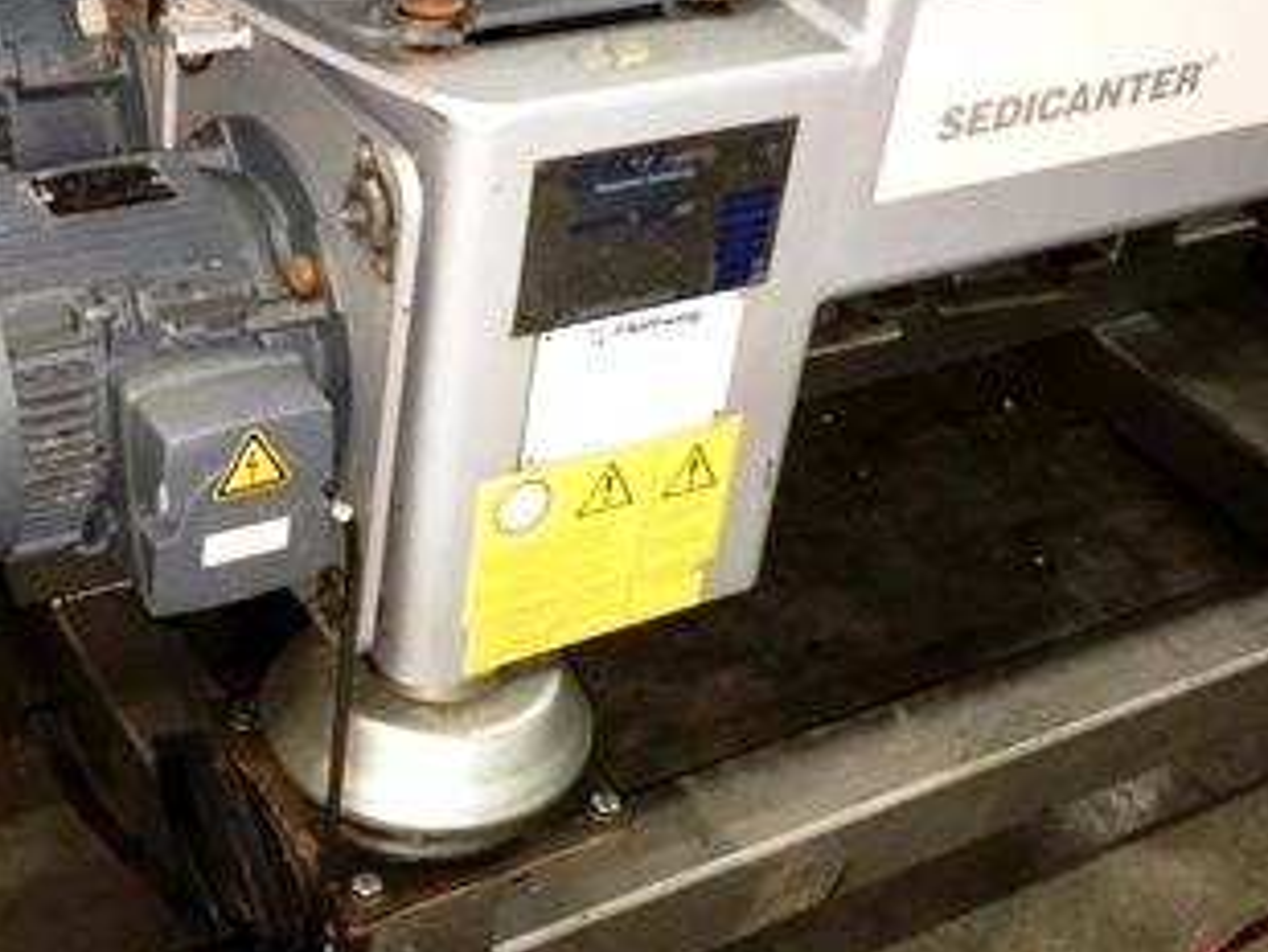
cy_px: 373
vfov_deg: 24.4
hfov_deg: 32.2
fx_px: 2199
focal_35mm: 60
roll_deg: -8.0
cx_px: 583
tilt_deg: -32.8
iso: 200
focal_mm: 4.15
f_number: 2.2
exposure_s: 1/16
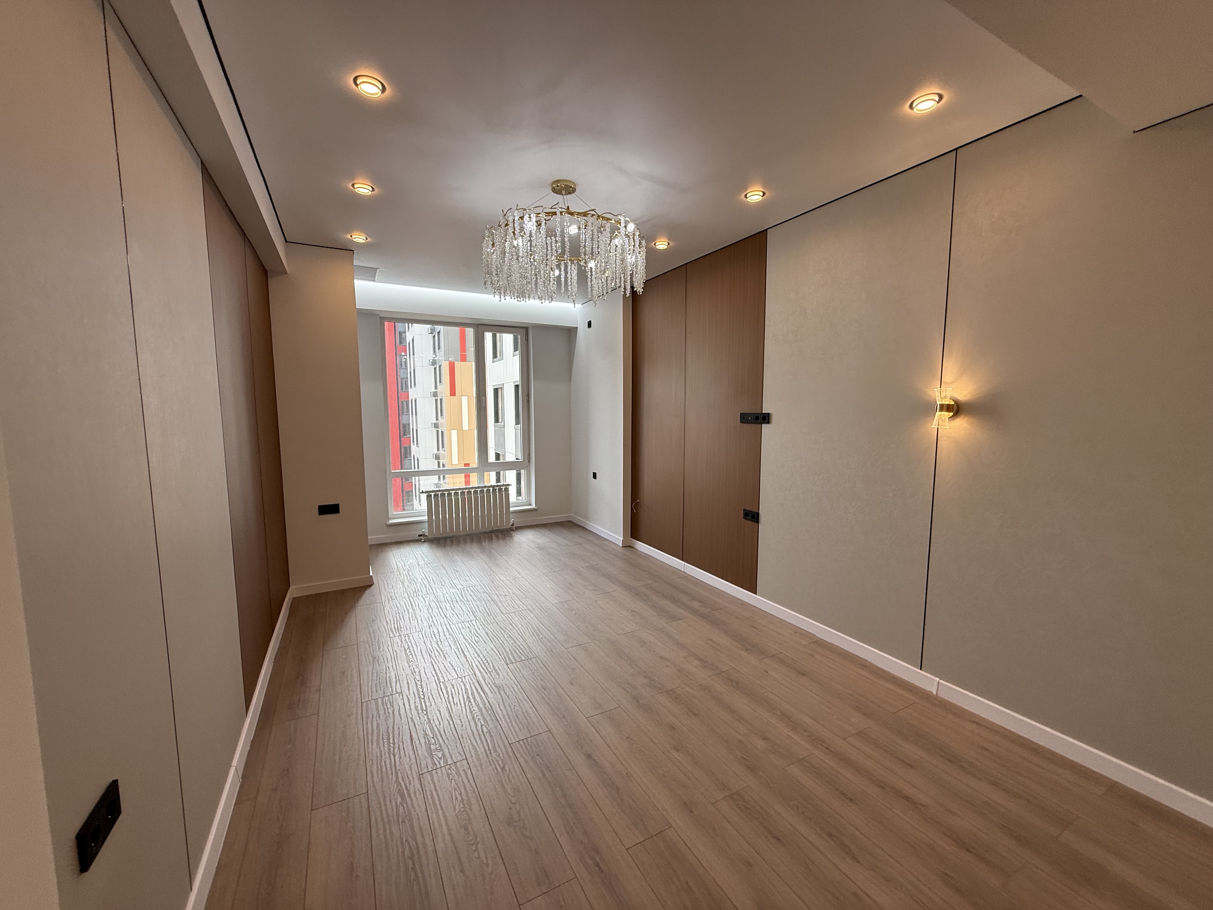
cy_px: 455
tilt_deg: -1.3
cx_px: 606
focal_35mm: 14
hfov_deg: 102.1
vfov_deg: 85.7
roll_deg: -2.0
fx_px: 491
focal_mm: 2.22
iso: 64
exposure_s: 1/153
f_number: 2.2
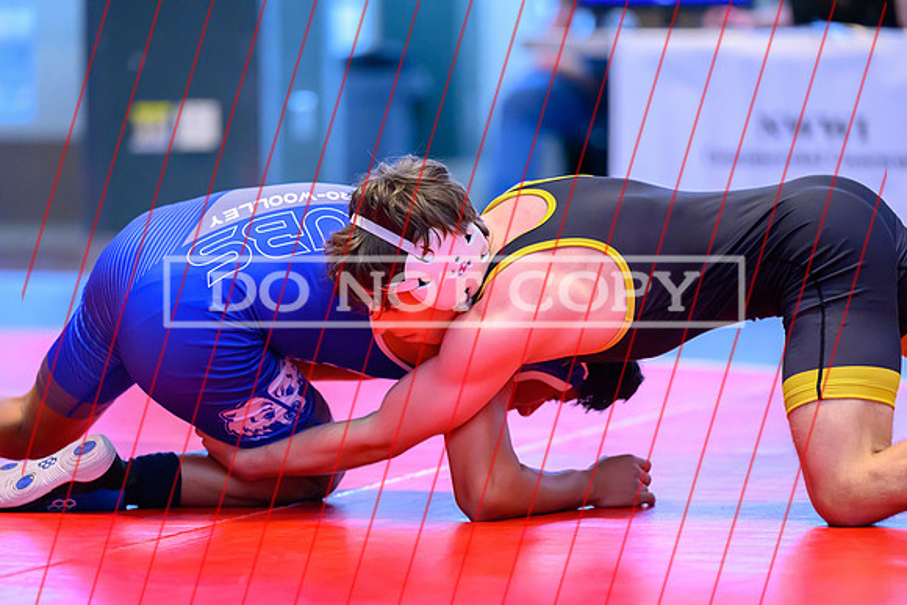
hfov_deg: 11.3
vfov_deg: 7.5
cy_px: 282
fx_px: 4587
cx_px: 459
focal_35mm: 182
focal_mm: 165
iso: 6400
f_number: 2.8
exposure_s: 1/800
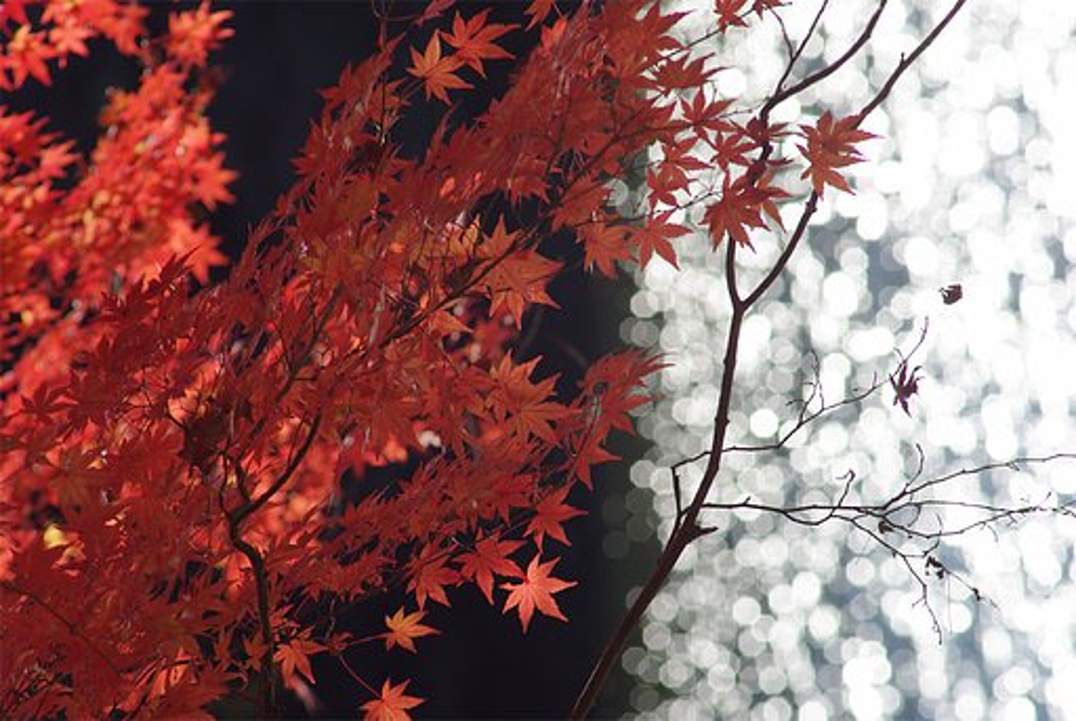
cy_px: 360
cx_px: 538
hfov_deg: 6.9
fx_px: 8979
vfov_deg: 4.6
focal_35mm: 300
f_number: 11
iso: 200
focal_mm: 200
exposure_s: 1/160
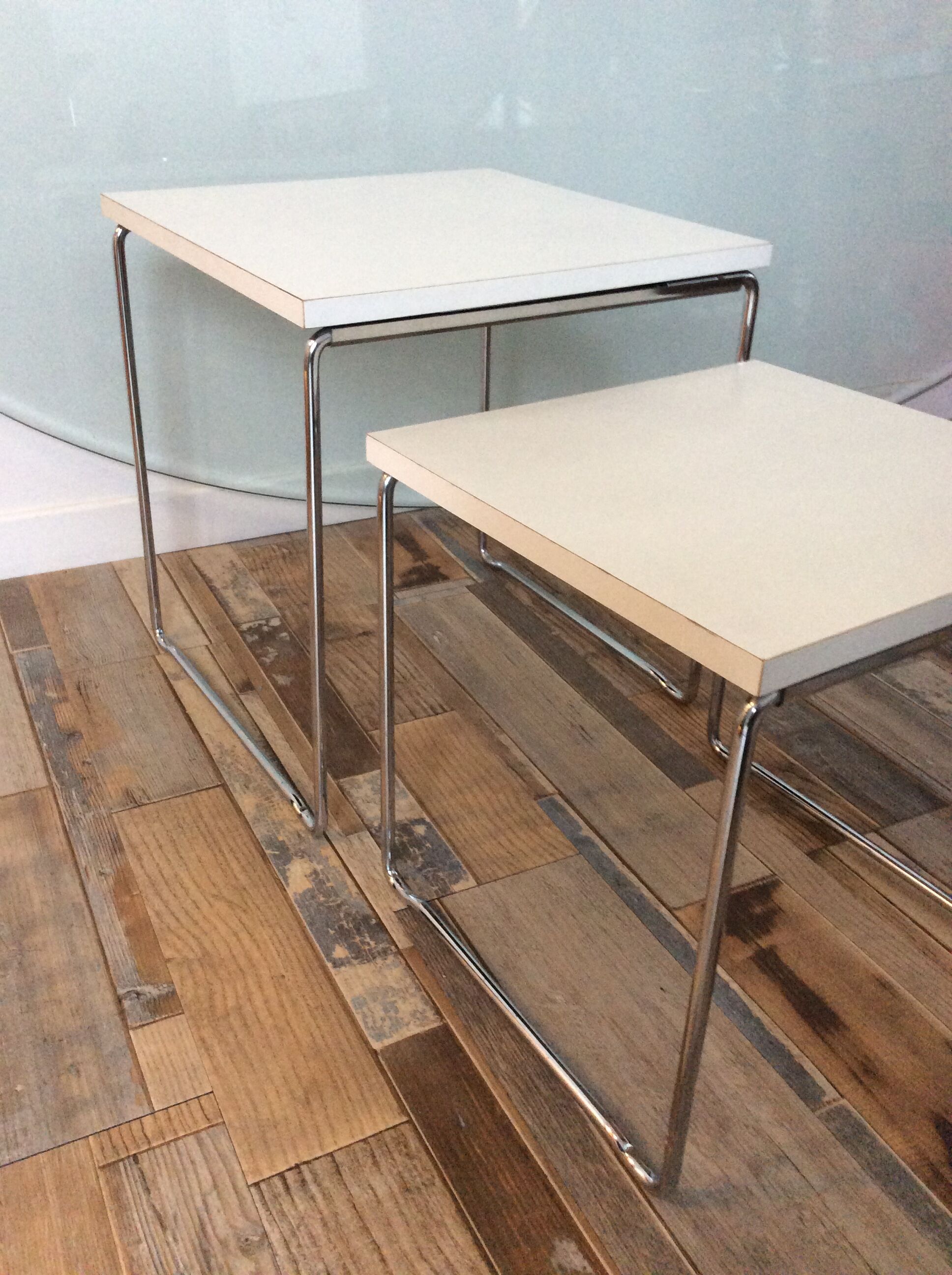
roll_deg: -0.4
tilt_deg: -28.7
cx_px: 476
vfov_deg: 56.9
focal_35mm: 32
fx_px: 1177
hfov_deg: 44.1
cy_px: 638
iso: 200
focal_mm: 3.3
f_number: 2.4
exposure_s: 1/25
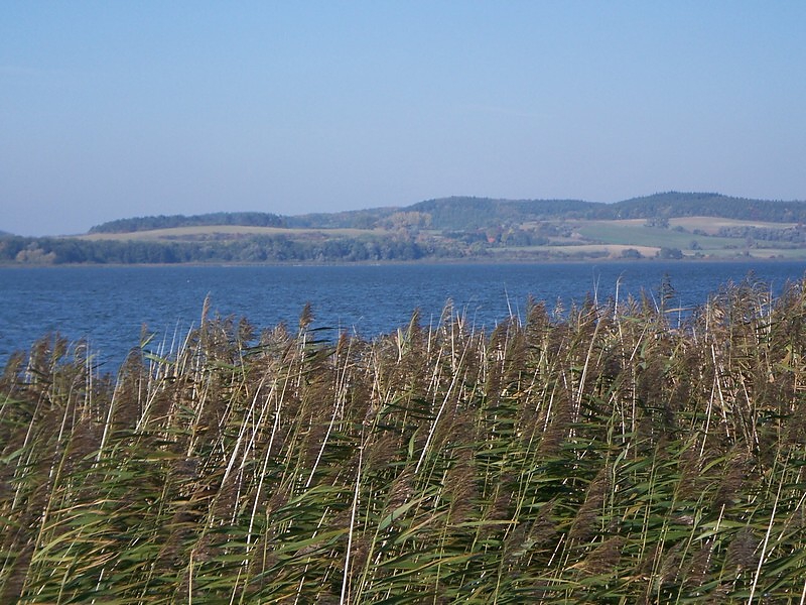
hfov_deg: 16.8
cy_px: 302
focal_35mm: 117
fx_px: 2724
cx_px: 403
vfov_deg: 12.7
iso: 64
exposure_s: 1/500
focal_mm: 19.2
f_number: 4.4
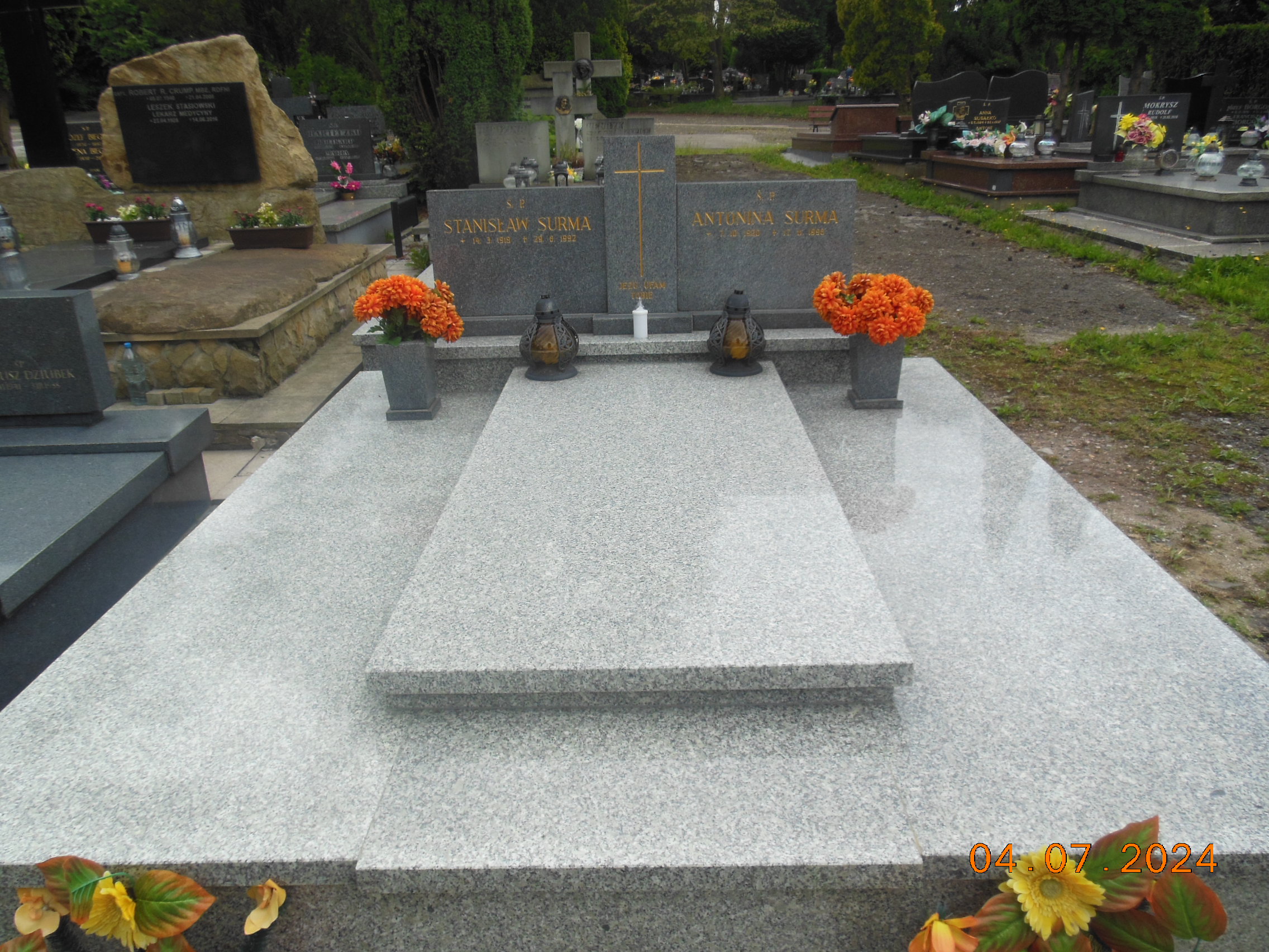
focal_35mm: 25
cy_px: 476
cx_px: 634
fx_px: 916
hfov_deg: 69.4
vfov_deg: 54.9
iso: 125
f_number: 3.2
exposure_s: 1/800
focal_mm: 4.5
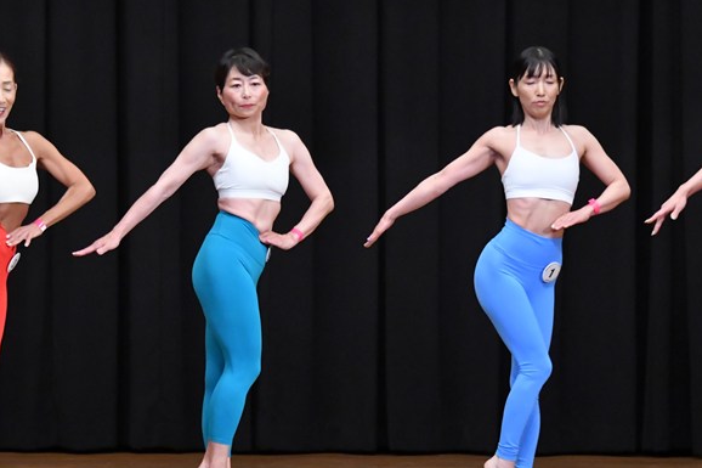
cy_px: 289
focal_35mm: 291
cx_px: 236
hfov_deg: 7.1
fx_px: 5673
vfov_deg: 4.7
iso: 6400
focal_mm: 145
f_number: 5.6
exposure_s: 1/400
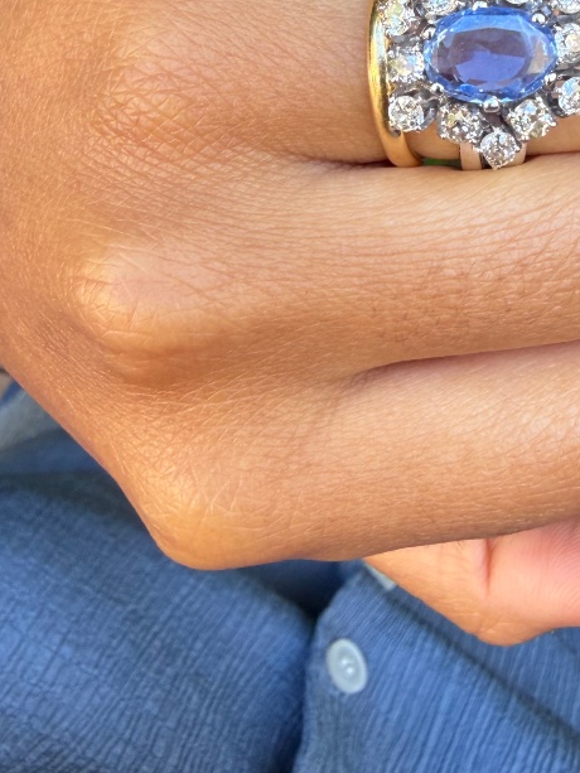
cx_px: 364
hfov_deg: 30.8
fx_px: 1050
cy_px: 217
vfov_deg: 39.6
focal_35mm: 47
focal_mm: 2.22
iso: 80
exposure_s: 1/121
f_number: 2.2
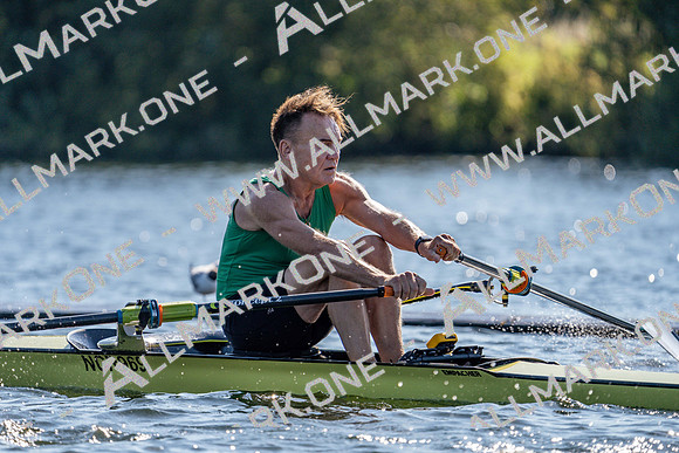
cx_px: 340
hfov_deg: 4.4
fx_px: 8810
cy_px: 226
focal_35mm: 467
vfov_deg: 2.9
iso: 320
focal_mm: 467
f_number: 6.3
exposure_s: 1/1600
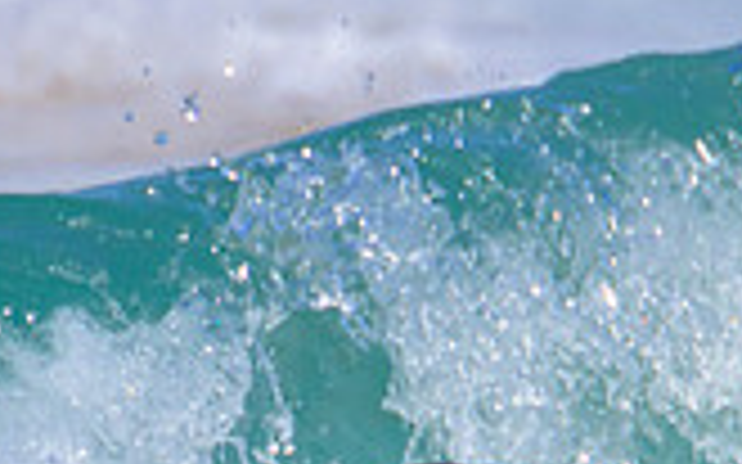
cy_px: 726
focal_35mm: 3905
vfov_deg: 0.3
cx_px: 632
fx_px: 78940
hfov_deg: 0.5
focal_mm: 800
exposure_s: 1/2000
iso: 640
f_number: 11
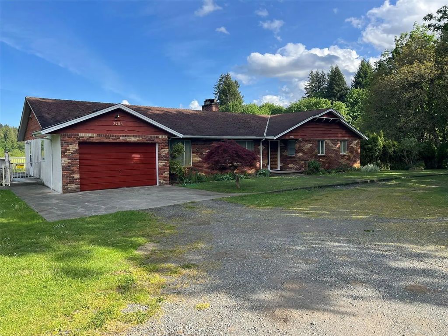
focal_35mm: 26
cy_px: 168
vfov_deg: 53.1
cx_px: 224
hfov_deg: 67.3
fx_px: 336
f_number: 1.5
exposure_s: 1/1869
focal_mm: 5.7
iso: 50
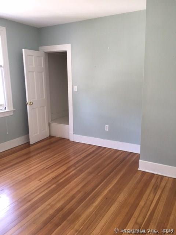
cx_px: 88
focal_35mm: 29
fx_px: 197
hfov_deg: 48.2
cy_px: 118
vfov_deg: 61.7
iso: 64
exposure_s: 1/30
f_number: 2.2
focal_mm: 4.15
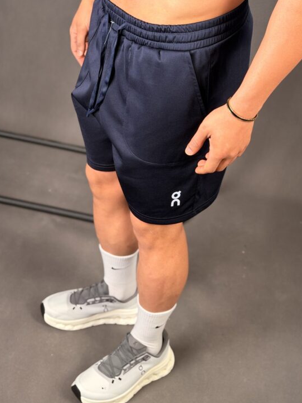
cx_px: 120
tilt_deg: -38.8
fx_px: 721
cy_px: 203
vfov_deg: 31.2
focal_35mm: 62
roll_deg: -9.1
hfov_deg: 23.6
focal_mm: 6.76
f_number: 1.78
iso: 100
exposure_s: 1/100
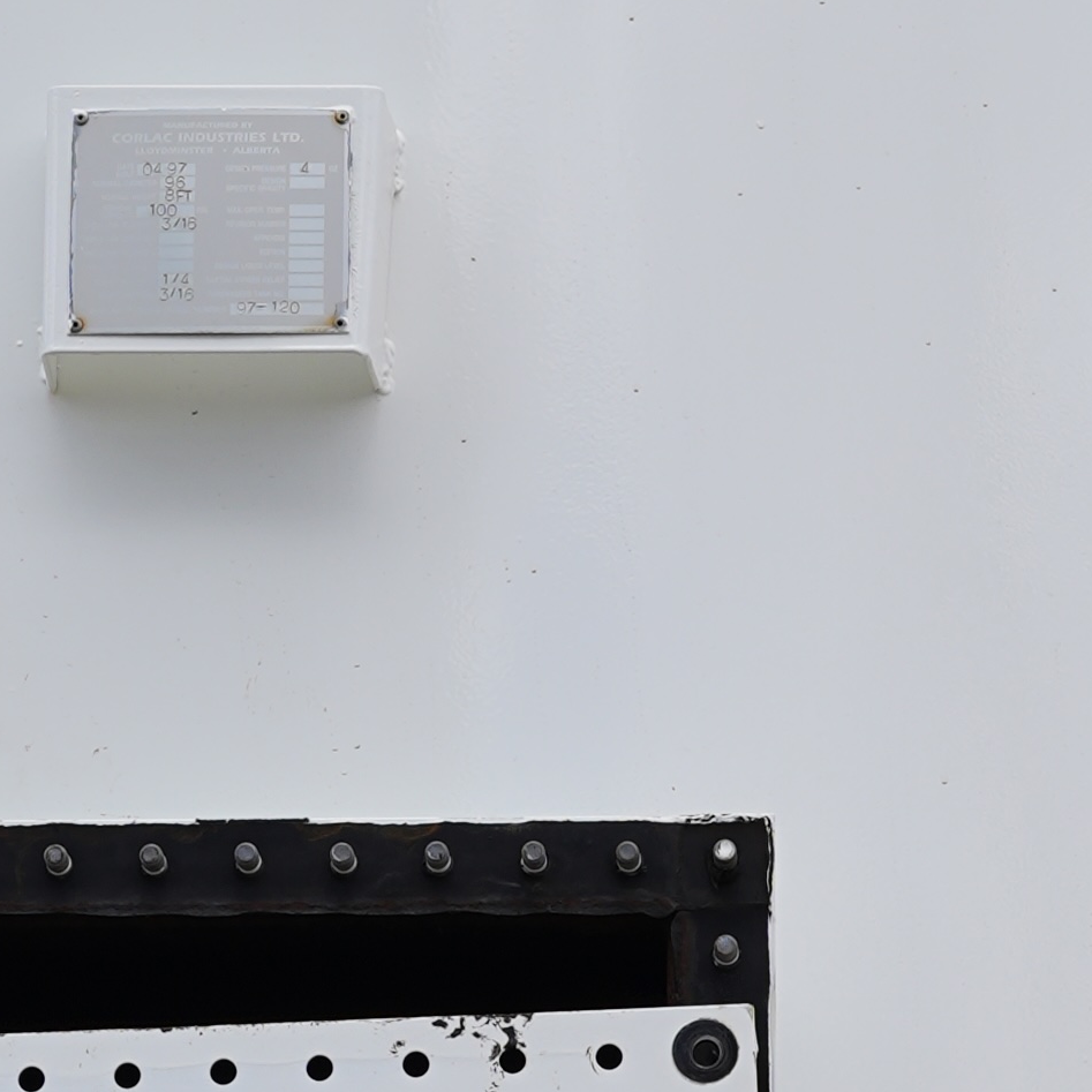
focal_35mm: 220
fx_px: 7852
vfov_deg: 8.0
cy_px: 384
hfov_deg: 7.9
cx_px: 303
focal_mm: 35
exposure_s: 1/250
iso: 100
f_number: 8
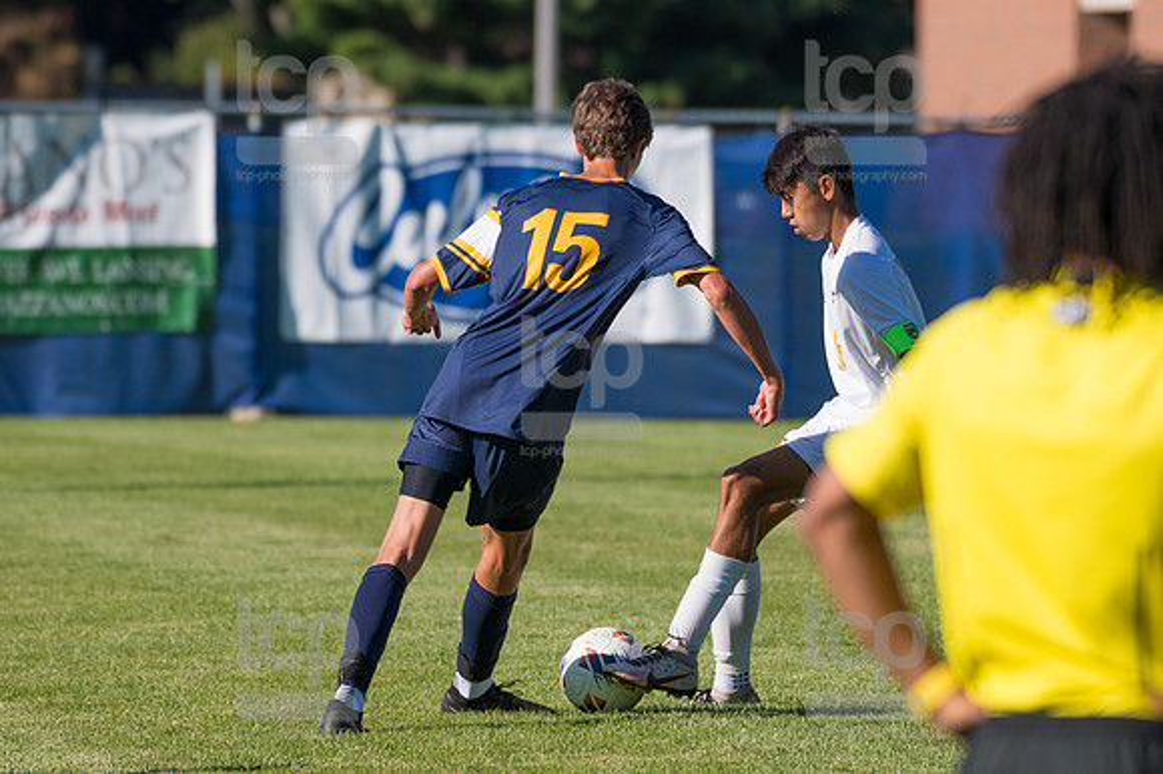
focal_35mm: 450
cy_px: 387
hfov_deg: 4.6
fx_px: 14529
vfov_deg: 3.1
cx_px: 582
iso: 320
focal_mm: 300
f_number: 5.6
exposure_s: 1/2000
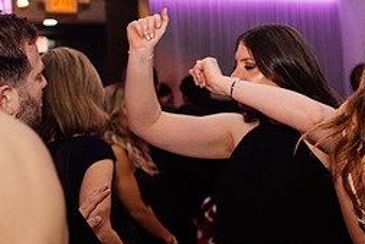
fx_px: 1217
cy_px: 115
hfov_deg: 15.2
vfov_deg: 11.4
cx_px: 618
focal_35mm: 120
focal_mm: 35
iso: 1600
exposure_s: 1/200
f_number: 2.8
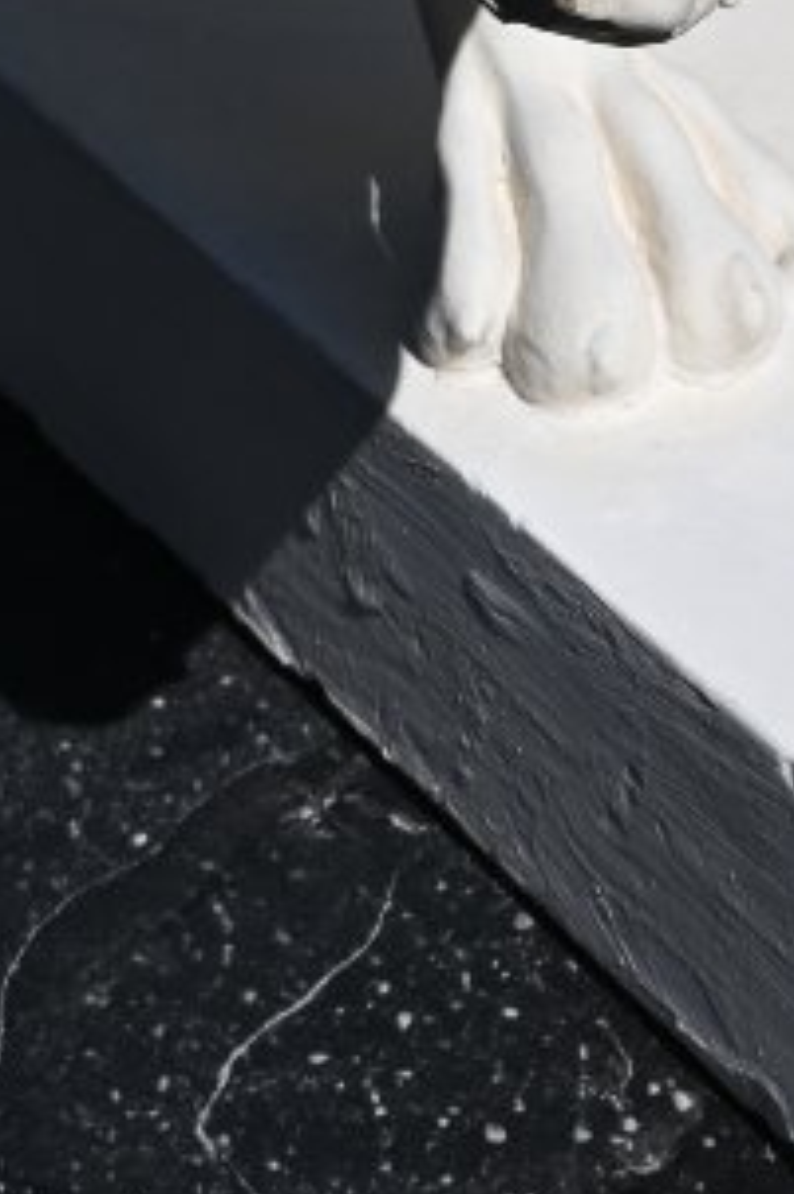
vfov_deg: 10.2
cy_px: -1095
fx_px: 6226
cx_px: 782
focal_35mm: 188
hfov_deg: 7.3
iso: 100
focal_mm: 31.5
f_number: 9
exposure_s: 1/640
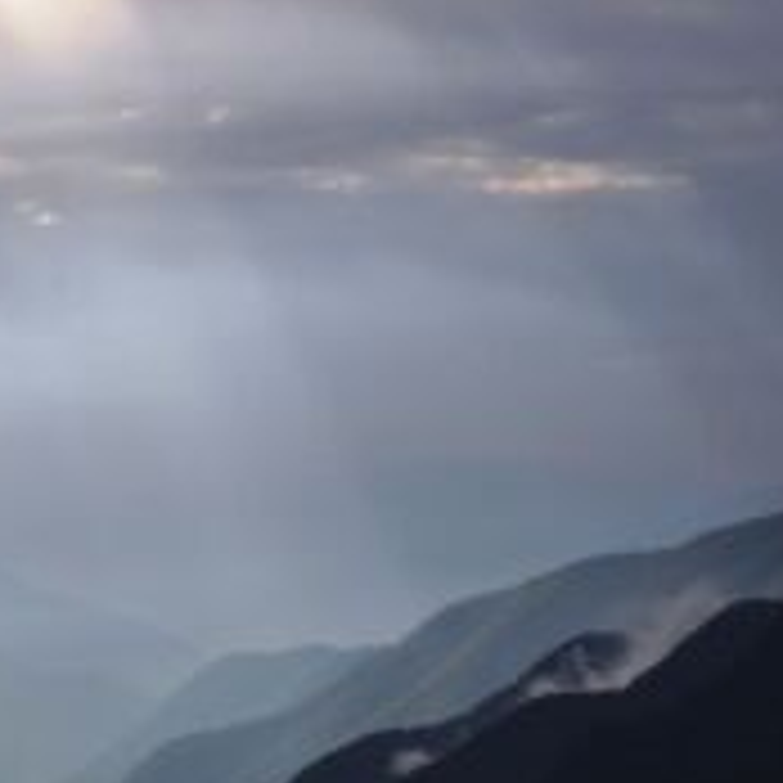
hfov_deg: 13.0
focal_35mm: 132
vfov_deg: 13.2
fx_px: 3378
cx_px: -50
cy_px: 292
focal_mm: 40
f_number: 10
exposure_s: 1/400
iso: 200
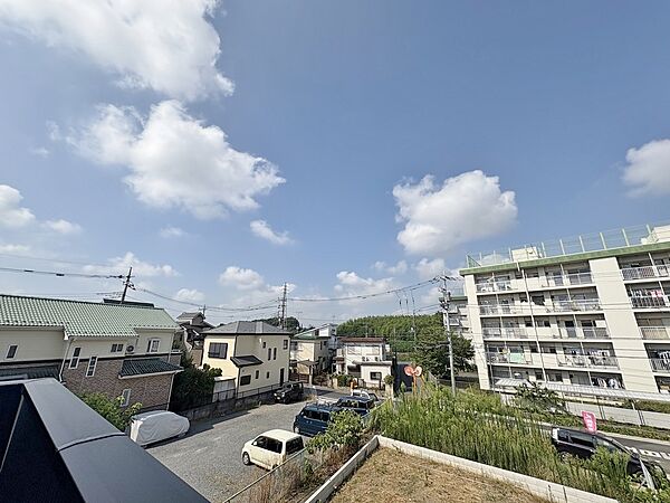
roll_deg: +0.9
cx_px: 335
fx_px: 271
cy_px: 252
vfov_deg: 85.7
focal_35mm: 14
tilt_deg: +17.5
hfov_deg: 102.1
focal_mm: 2.22
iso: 50
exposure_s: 1/3717
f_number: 2.2
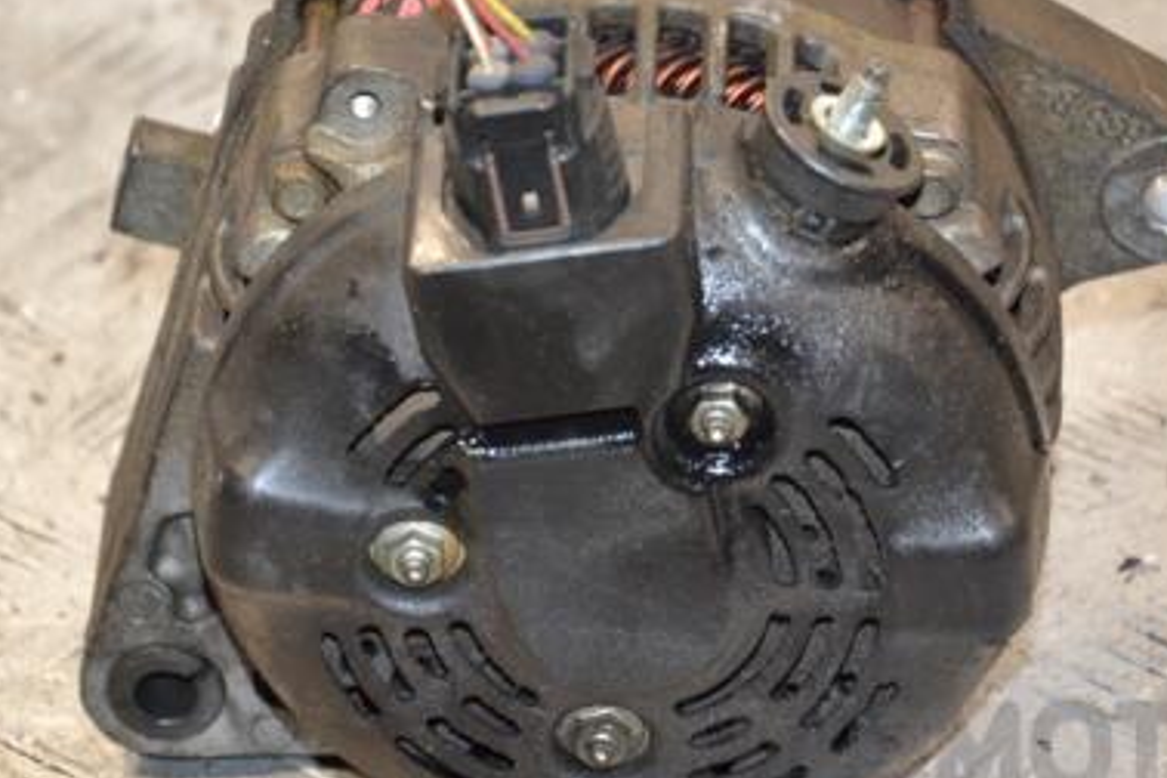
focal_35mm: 179
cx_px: 556
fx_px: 5795
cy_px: 337
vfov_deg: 7.7
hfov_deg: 11.5
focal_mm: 75
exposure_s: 1/160
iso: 800
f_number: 5.3
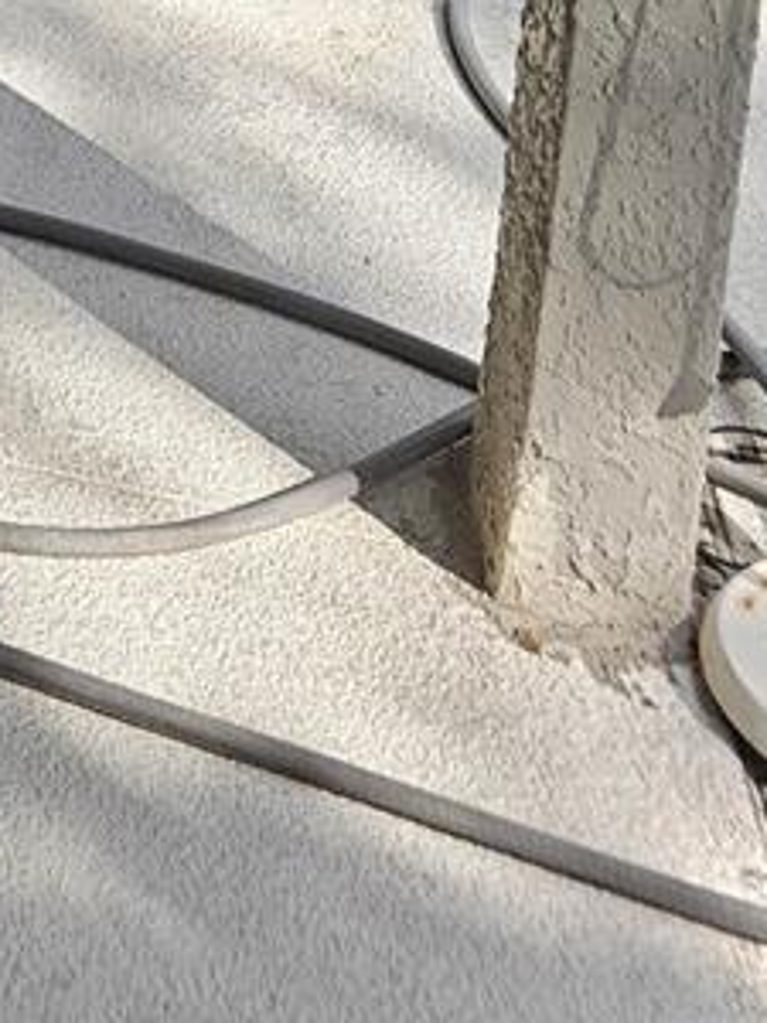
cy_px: -958
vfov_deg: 16.7
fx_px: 2718
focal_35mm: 92
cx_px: -467
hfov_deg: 14.7
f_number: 1.7
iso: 32
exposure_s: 1/180
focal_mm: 6.3
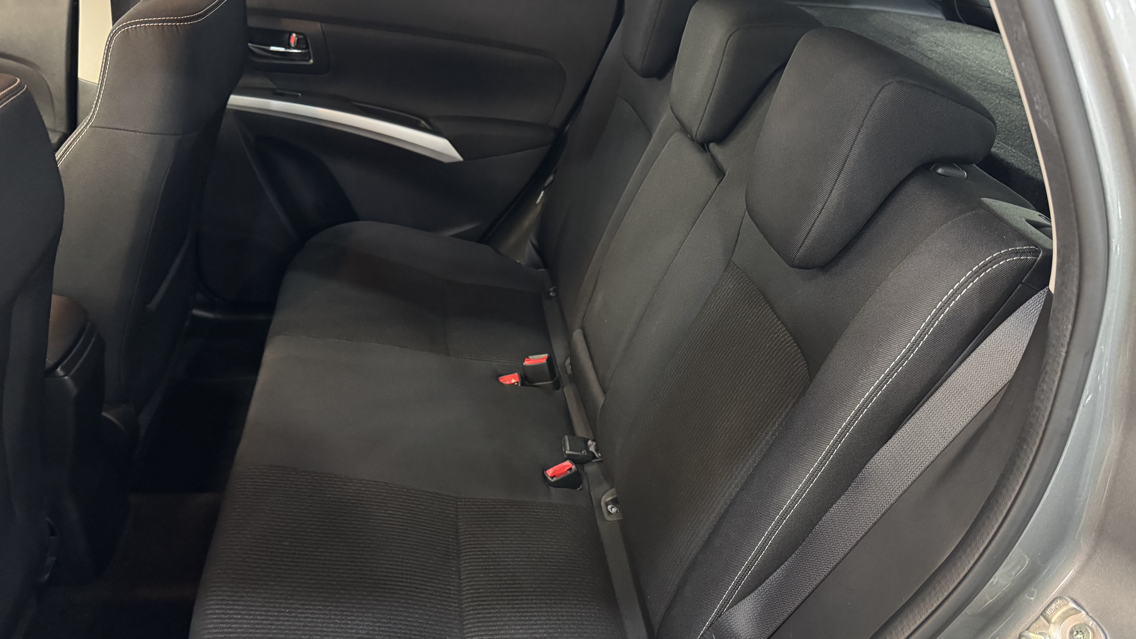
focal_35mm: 28
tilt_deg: -32.9
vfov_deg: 41.2
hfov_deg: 67.9
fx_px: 843
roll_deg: -6.6
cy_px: 398
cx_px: 592
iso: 800
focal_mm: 6.76
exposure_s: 1/25
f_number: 1.78
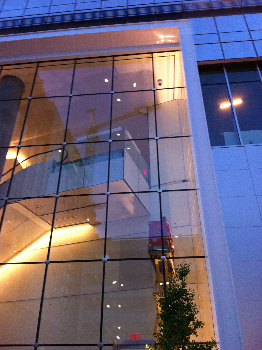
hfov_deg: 40.6
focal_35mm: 35
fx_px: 354
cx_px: 131
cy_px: 175
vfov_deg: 52.7
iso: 100
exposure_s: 1/15
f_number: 2.8
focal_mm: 3.85
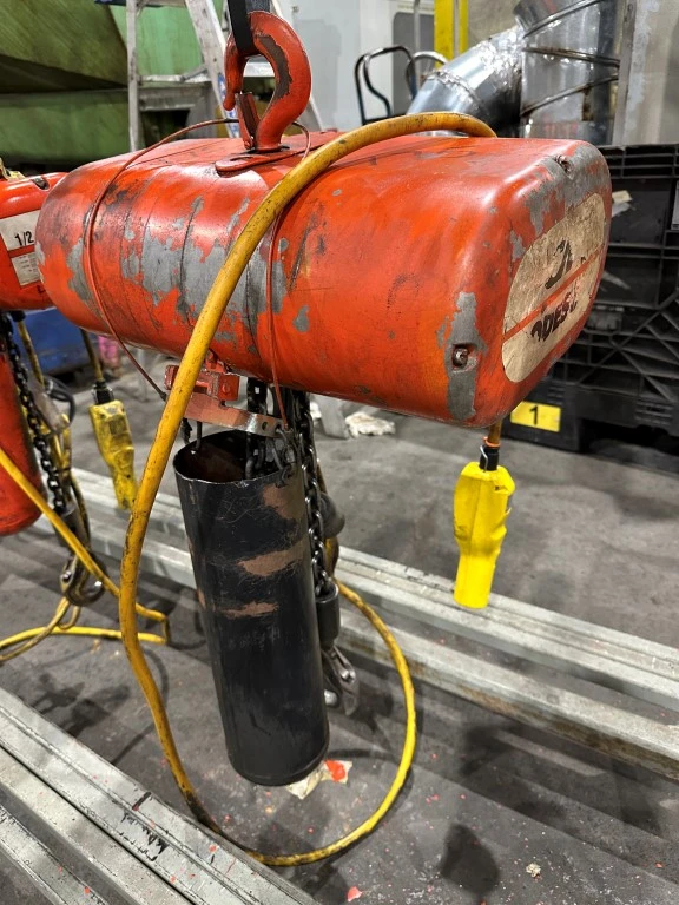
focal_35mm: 24
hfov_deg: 56.8
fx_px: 628
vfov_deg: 71.6
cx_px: 340
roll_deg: +5.1
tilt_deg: -26.0
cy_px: 452
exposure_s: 1/60
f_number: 1.78
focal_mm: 6.86
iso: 400
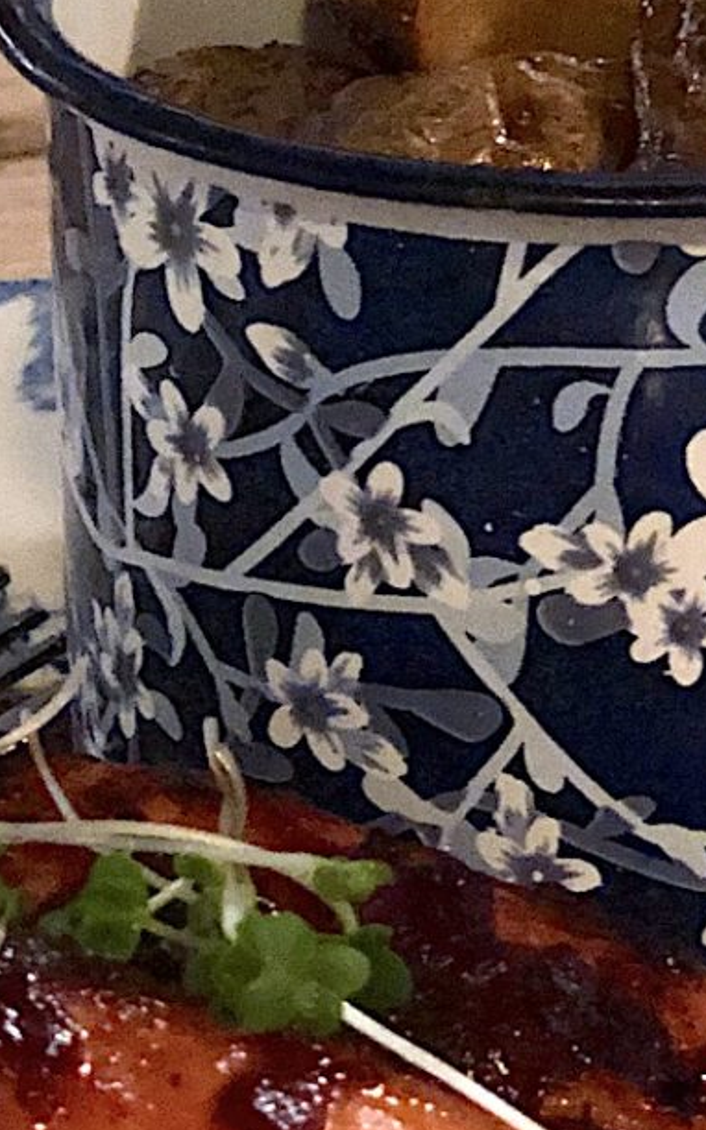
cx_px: 170
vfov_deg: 12.1
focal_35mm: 173
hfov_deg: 7.6
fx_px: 5331
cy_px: 816
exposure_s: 1/8
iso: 200
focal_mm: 6
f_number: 2.4
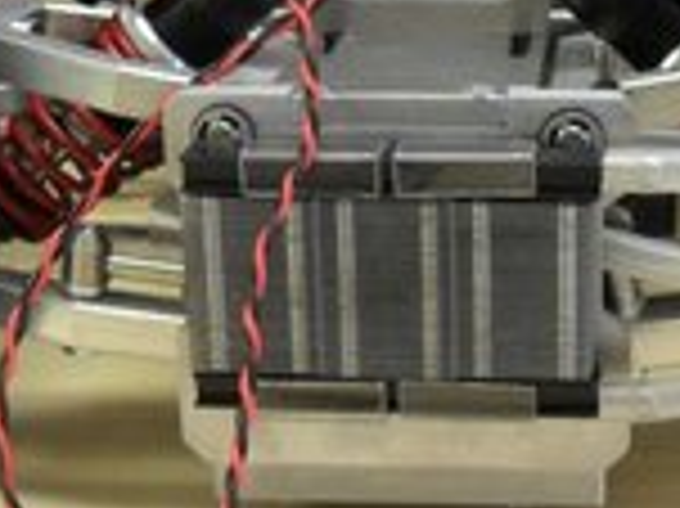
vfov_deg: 15.9
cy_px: 229
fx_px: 1825
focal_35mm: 93
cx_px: 617
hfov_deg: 20.7
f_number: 2.8
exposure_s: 1/30
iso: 200
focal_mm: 6.2
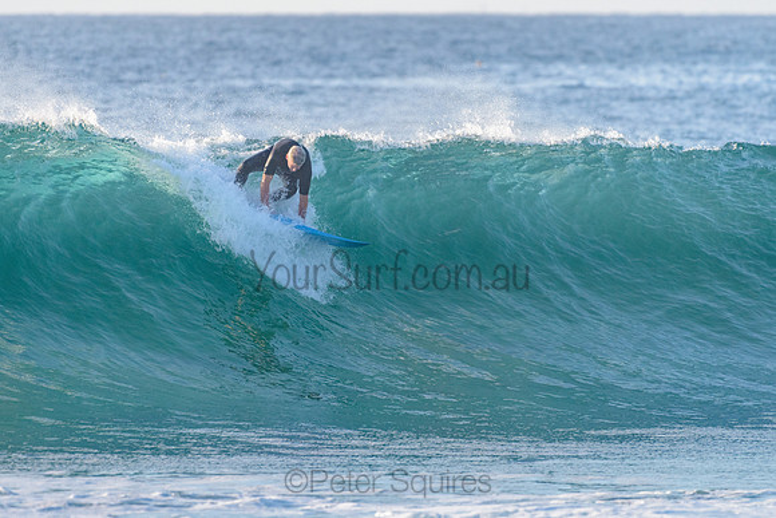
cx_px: 397
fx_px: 13200
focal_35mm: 612
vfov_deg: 2.2
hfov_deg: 3.4
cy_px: 201
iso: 900
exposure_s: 1/2000
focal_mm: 500
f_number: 5.6
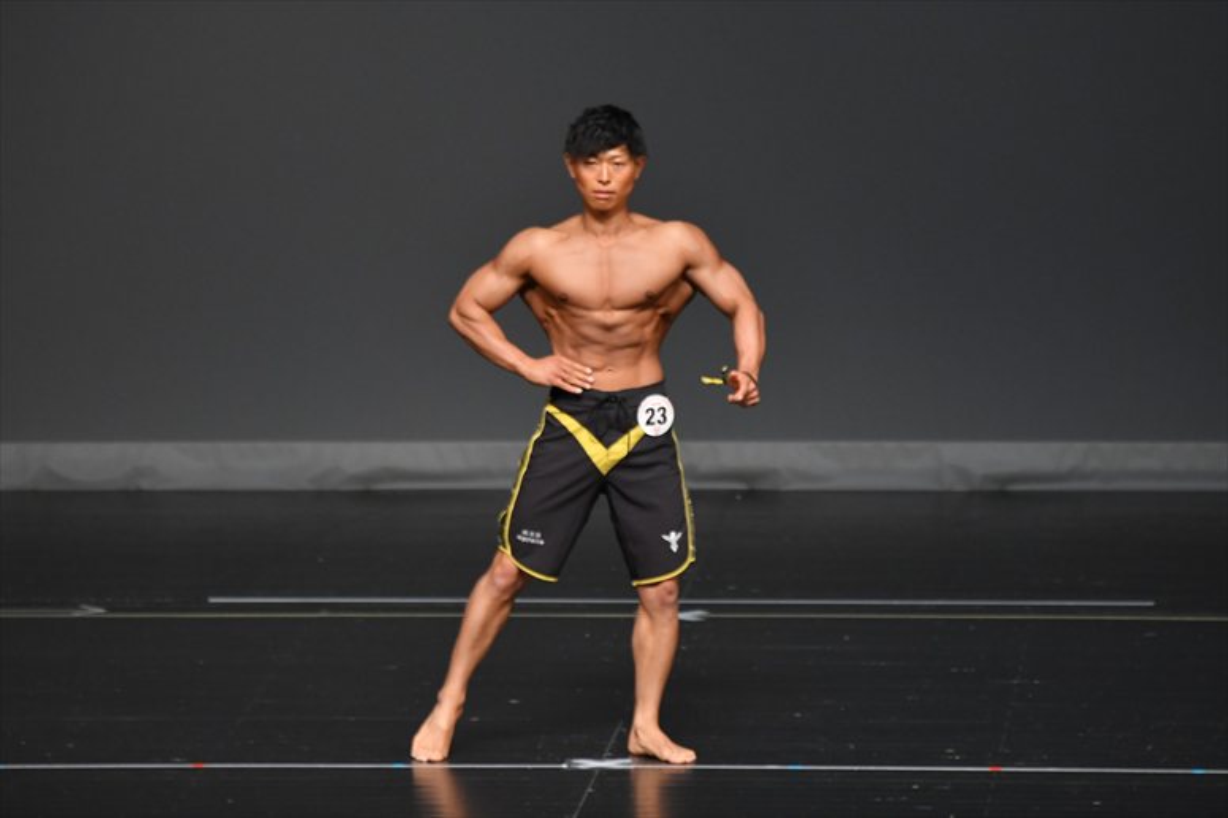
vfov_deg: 4.4
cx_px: 614
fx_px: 10740
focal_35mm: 315
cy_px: 409
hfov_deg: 6.5
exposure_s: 1/400
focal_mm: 210
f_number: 5.6
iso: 2000
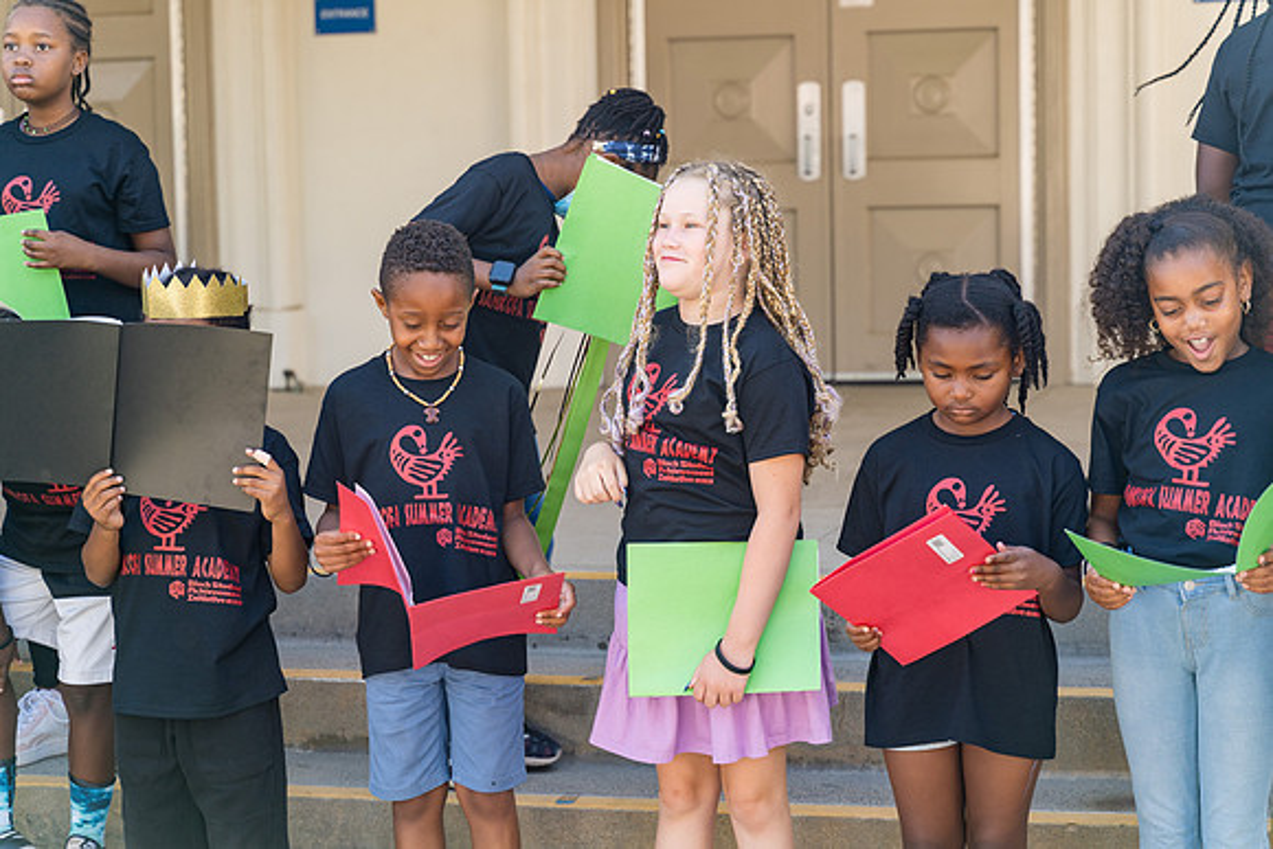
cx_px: 636
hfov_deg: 27.0
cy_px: 424
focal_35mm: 75
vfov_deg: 18.2
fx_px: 2653
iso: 200
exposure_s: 1/250
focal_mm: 75
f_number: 4
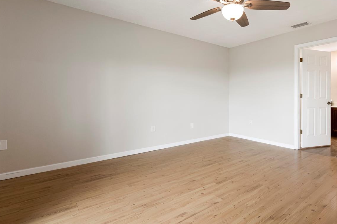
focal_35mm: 21
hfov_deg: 78.3
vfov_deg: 59.2
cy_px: 97
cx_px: 227
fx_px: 196
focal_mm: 15
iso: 500
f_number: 8
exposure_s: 1/6
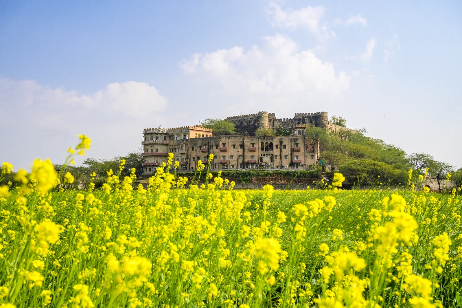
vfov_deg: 36.0
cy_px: 155
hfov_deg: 51.9
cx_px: 236
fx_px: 475
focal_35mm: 37
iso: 640
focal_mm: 36
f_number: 8
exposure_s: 1/3333
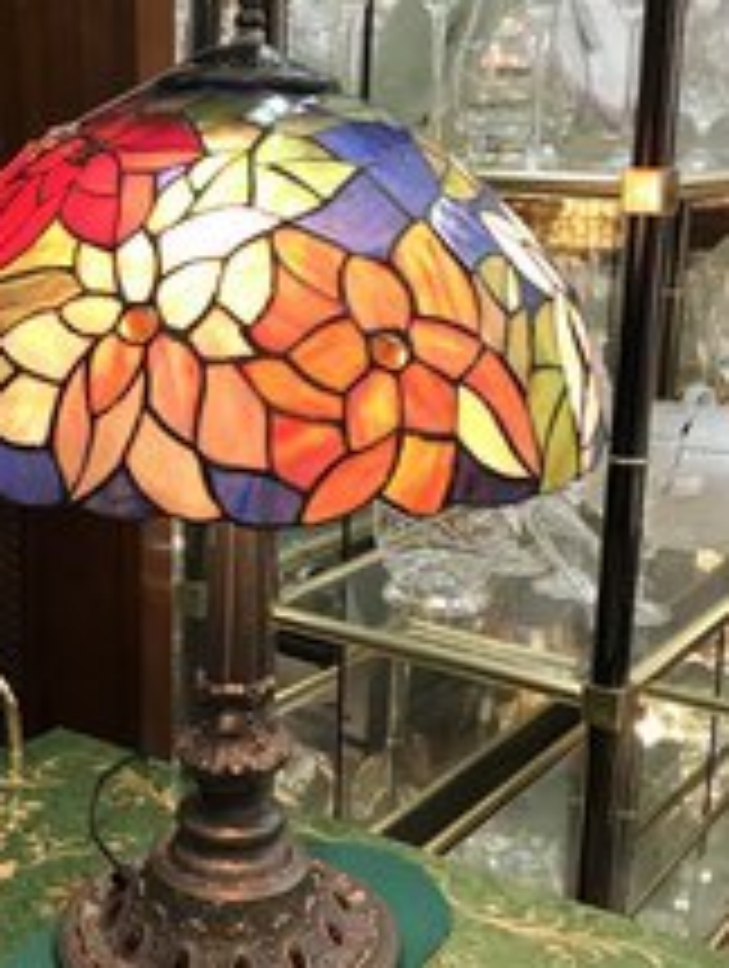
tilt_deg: -15.9
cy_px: 536
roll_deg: -0.8
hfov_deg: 27.8
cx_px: 198
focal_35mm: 52
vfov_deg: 36.7
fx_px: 1456
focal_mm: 3.99
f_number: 1.8
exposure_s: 1/25
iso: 40
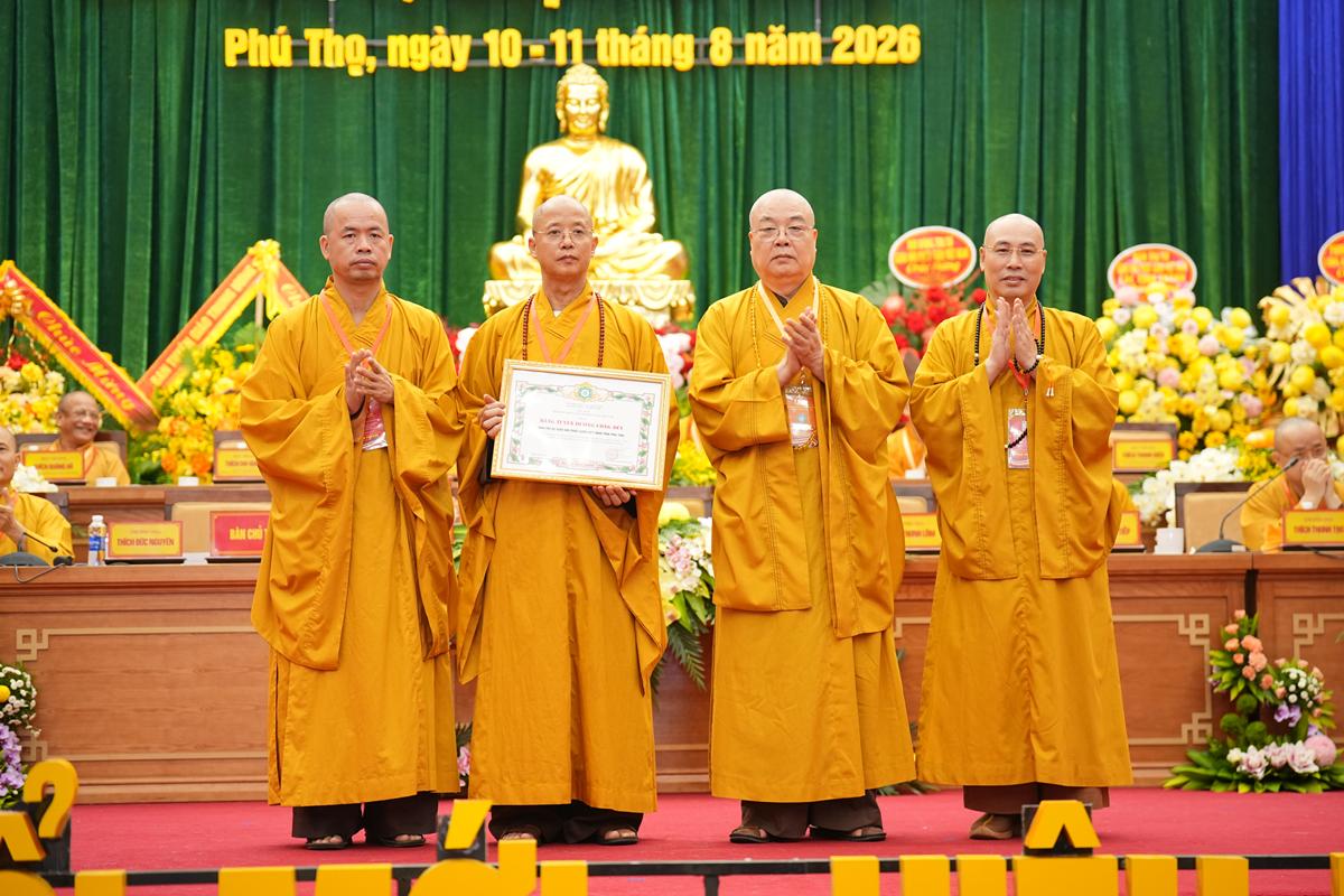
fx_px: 3061
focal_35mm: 82
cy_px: 448
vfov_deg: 16.7
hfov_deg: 24.8
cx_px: 672
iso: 1600
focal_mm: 82
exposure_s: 1/125
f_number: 2.8
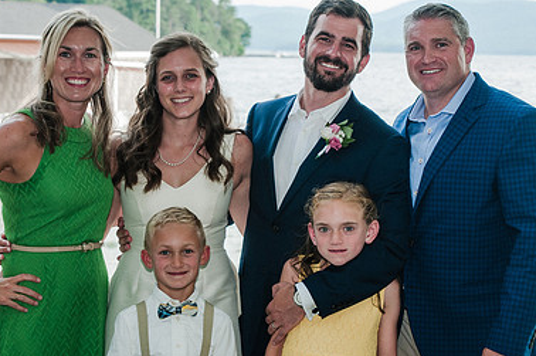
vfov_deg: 14.8
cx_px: 254
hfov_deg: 22.2
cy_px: 192
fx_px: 1368
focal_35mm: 92
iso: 200
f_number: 4
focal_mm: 40
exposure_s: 1/160
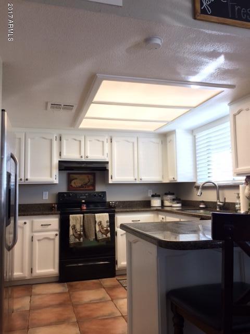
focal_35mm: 29
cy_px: 167
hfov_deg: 48.2
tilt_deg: +2.9
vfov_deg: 61.7
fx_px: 279
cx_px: 125
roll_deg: +2.0
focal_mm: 4.15
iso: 50
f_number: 2.2
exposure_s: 1/30
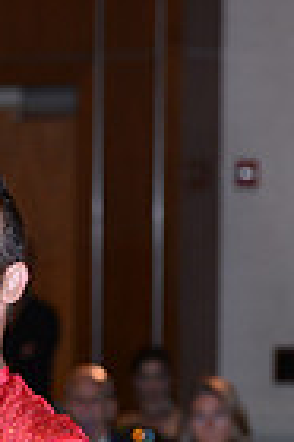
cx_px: -232
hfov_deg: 3.1
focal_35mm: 435
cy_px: 862
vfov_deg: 4.7
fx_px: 5342
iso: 1000
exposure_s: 1/250
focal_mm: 105
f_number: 4.5
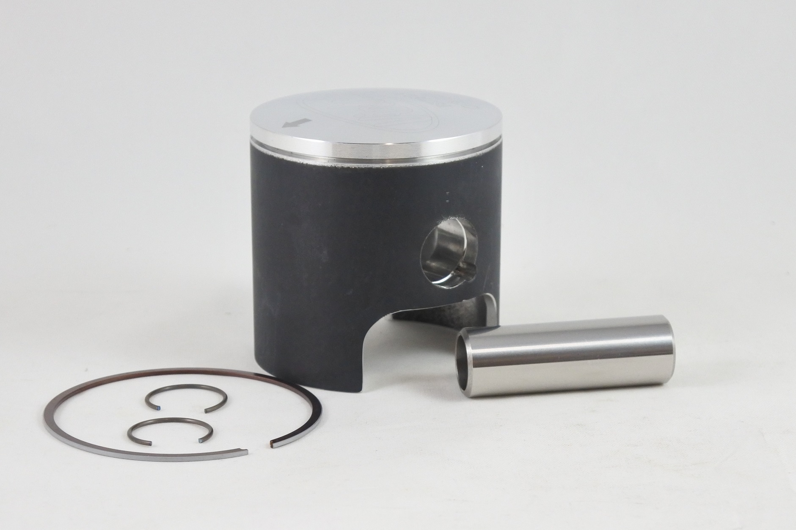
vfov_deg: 19.4
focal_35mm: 70
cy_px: 263
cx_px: 374
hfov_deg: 28.8
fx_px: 1547
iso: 720
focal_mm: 24
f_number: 5
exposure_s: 1/125
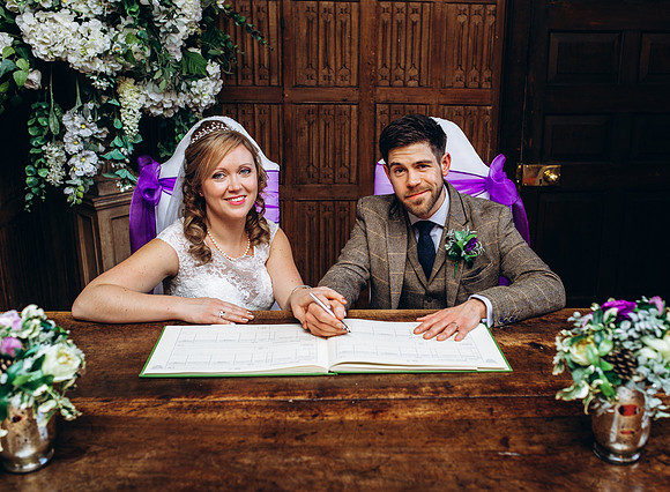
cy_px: 240
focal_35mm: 38
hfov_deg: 48.8
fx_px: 736
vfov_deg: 37.0
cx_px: 379
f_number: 4
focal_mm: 35
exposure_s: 1/80
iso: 250
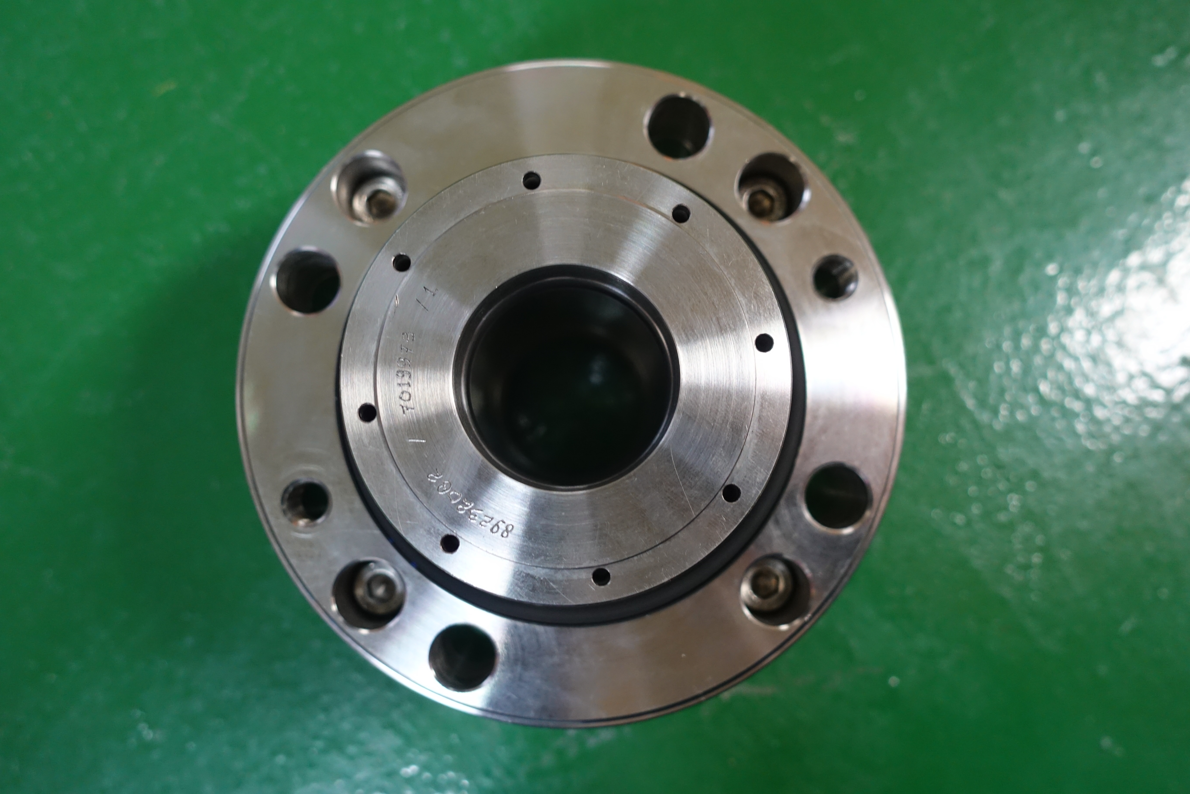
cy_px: 397
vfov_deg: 35.9
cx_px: 595
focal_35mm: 37
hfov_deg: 51.9
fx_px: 1223
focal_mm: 13.72
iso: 800
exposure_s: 1/25
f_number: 2.8
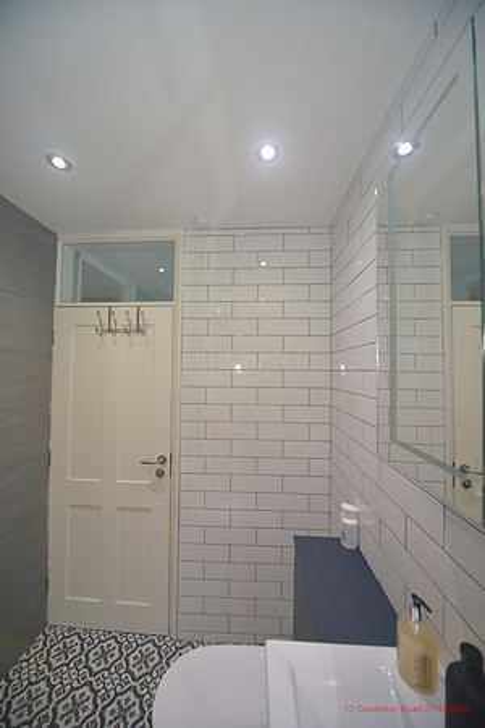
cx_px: 242
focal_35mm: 12
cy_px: 364
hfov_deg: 90.0
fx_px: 242
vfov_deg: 112.6
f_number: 5.6
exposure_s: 1/50
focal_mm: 12
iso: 1100
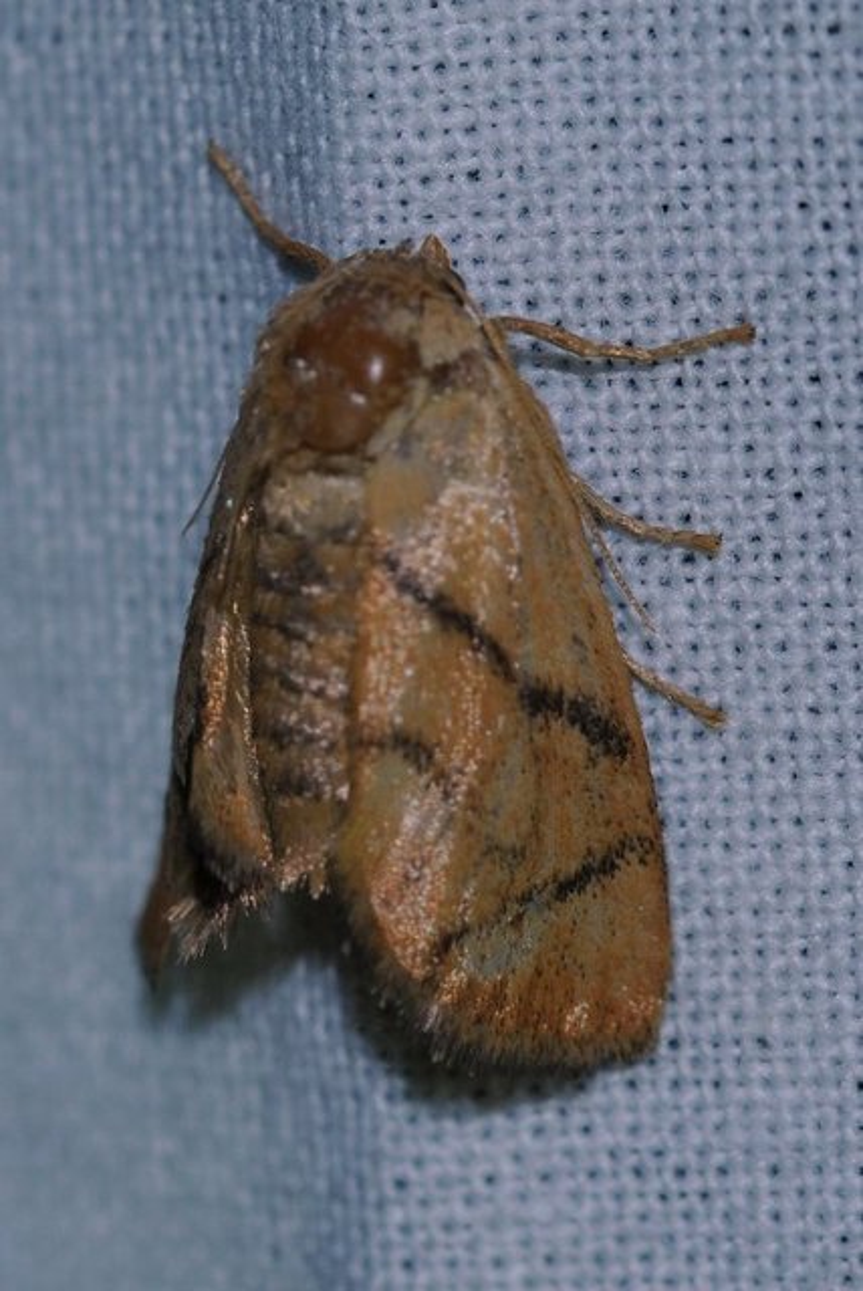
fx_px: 5651
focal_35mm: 158
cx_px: 432
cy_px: 646
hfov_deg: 8.7
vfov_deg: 13.0
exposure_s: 1/30
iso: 400
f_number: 10
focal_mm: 105
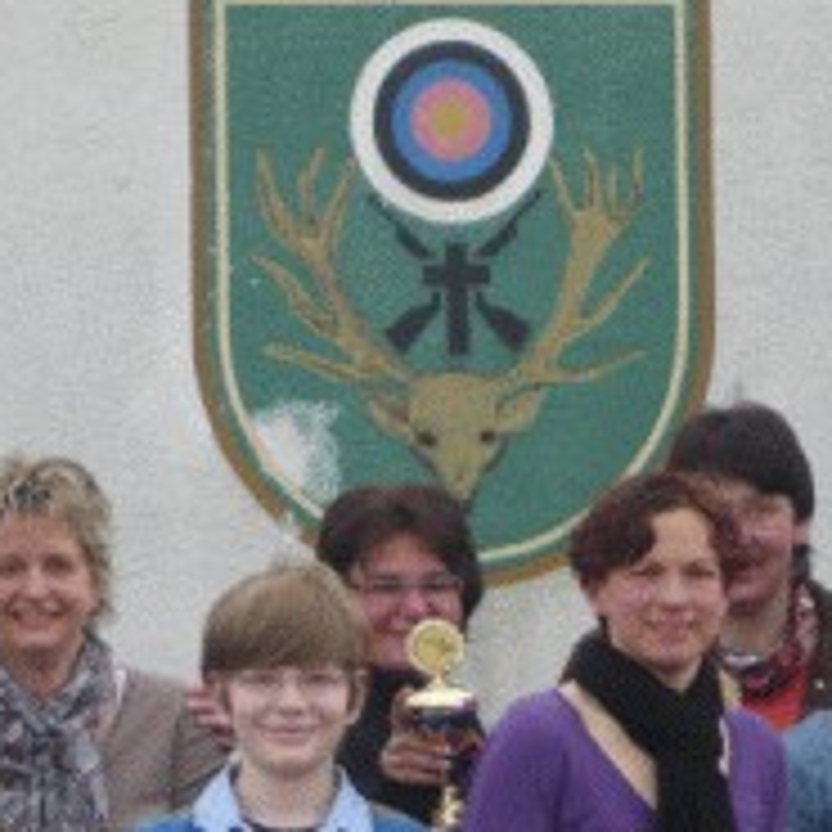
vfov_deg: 9.1
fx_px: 5194
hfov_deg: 9.2
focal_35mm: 191
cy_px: 643
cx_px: 265
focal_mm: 16.4
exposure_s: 1/250
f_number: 5.6
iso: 320
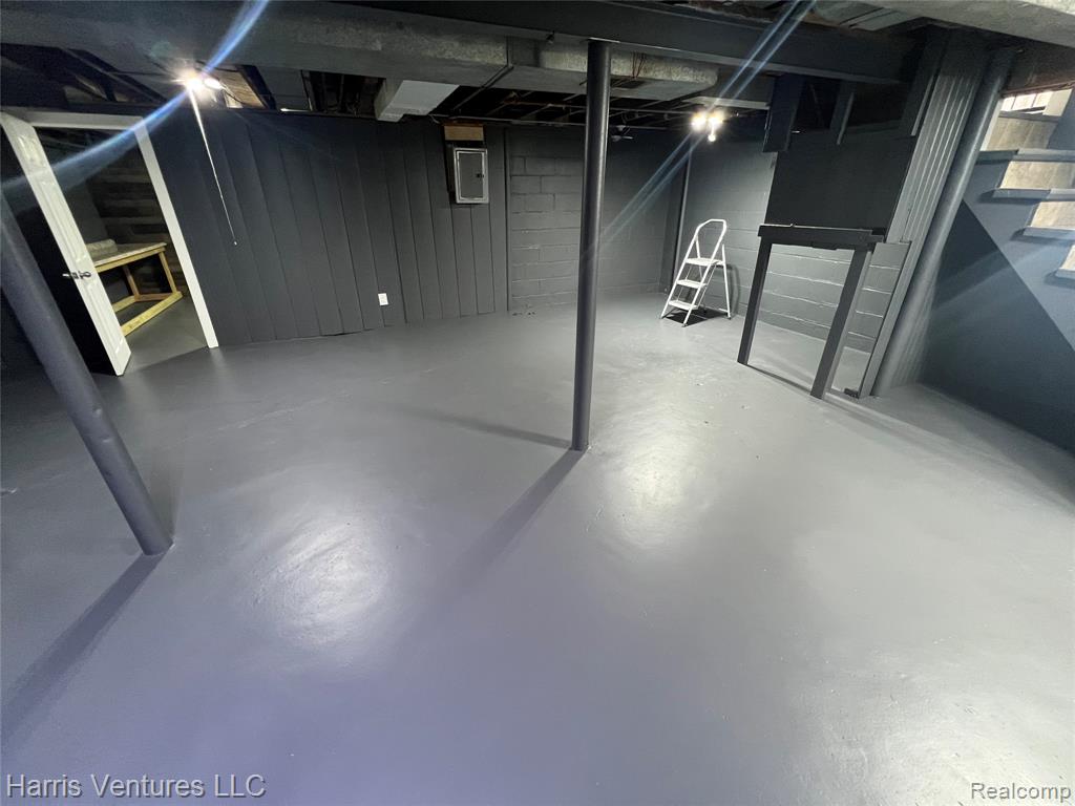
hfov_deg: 106.2
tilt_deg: -25.8
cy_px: 403
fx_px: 404
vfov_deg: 89.9
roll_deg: +1.0
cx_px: 538
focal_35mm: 13
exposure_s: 1/60
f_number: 1.8
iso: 400
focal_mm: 1.57
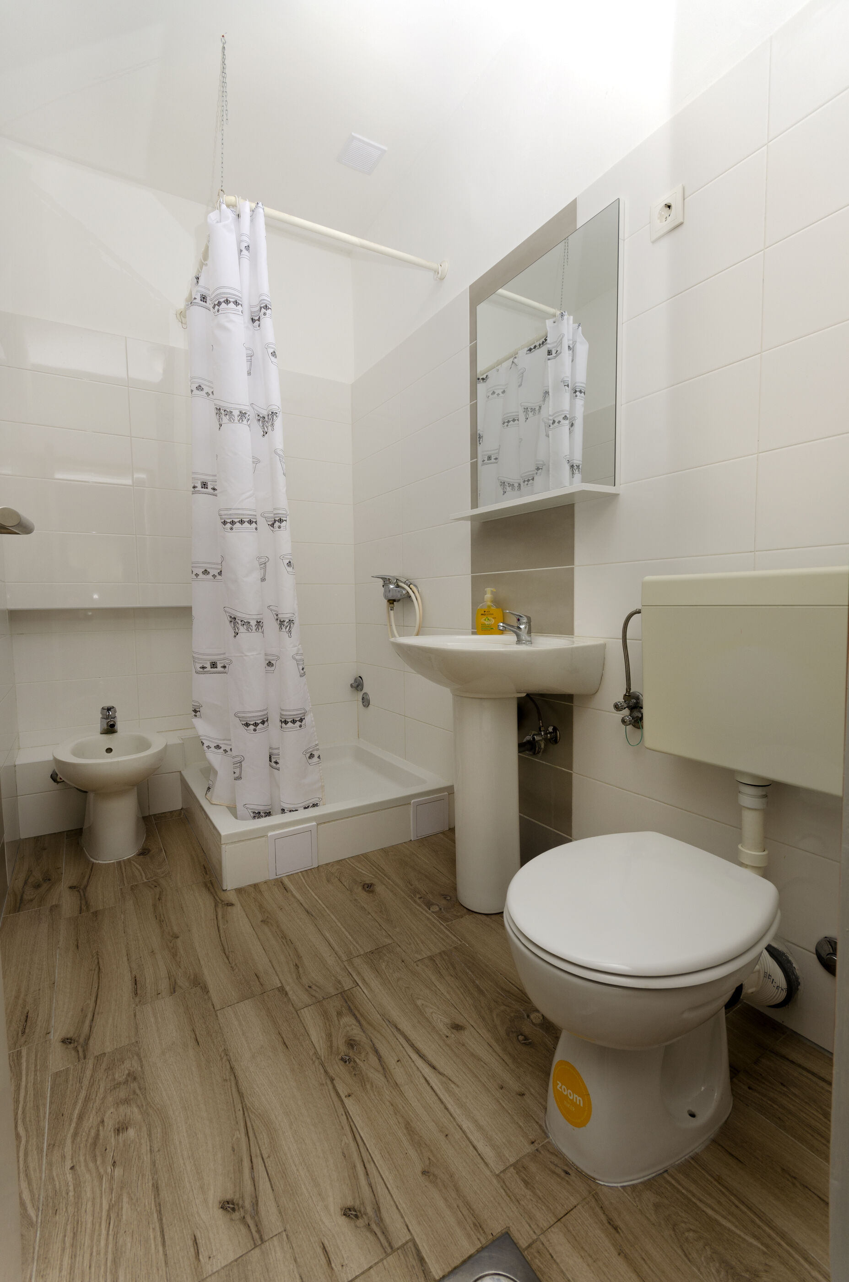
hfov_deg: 77.1
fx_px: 533
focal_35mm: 15
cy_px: 641
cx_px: 424
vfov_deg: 100.5
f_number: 8
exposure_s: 1/125
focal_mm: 10
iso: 100
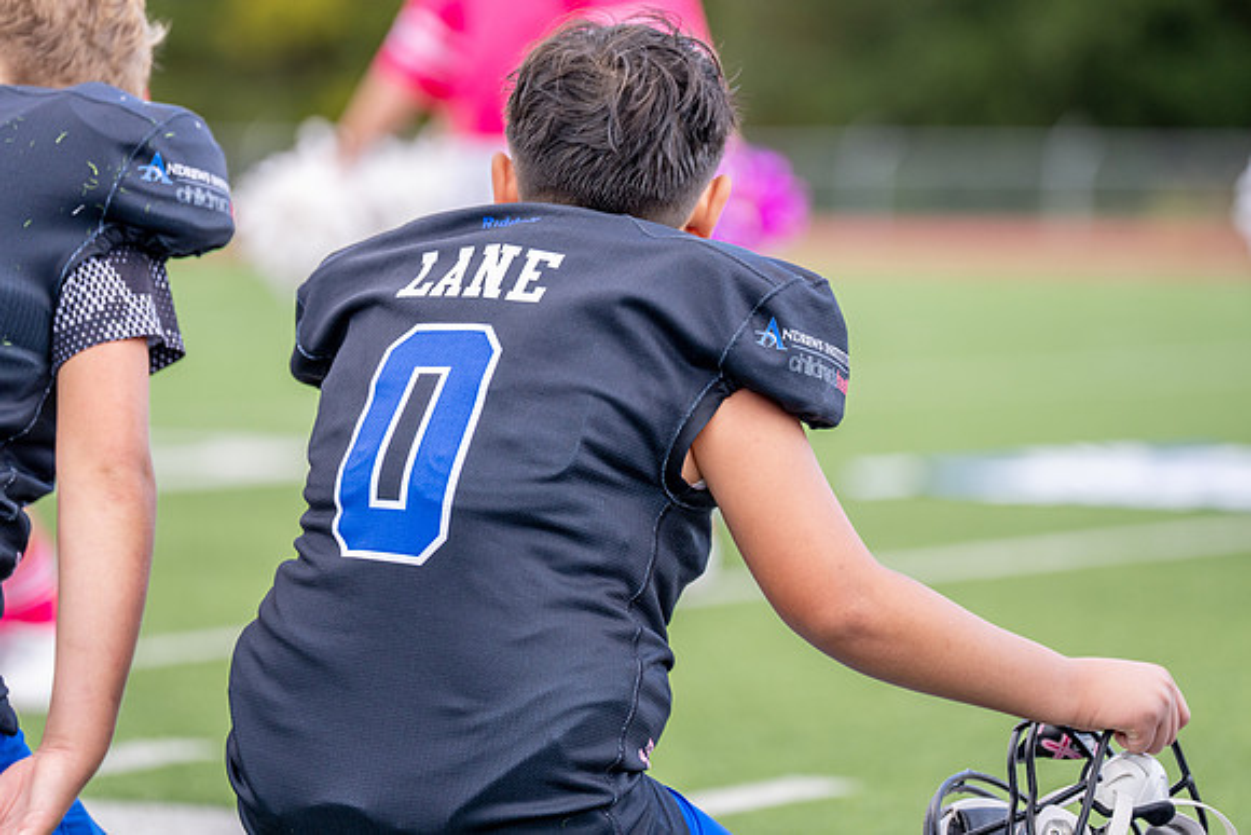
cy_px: 333
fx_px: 6737
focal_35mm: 194
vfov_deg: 7.1
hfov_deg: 10.6
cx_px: 631
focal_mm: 157
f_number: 2.8
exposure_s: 1/1600
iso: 320
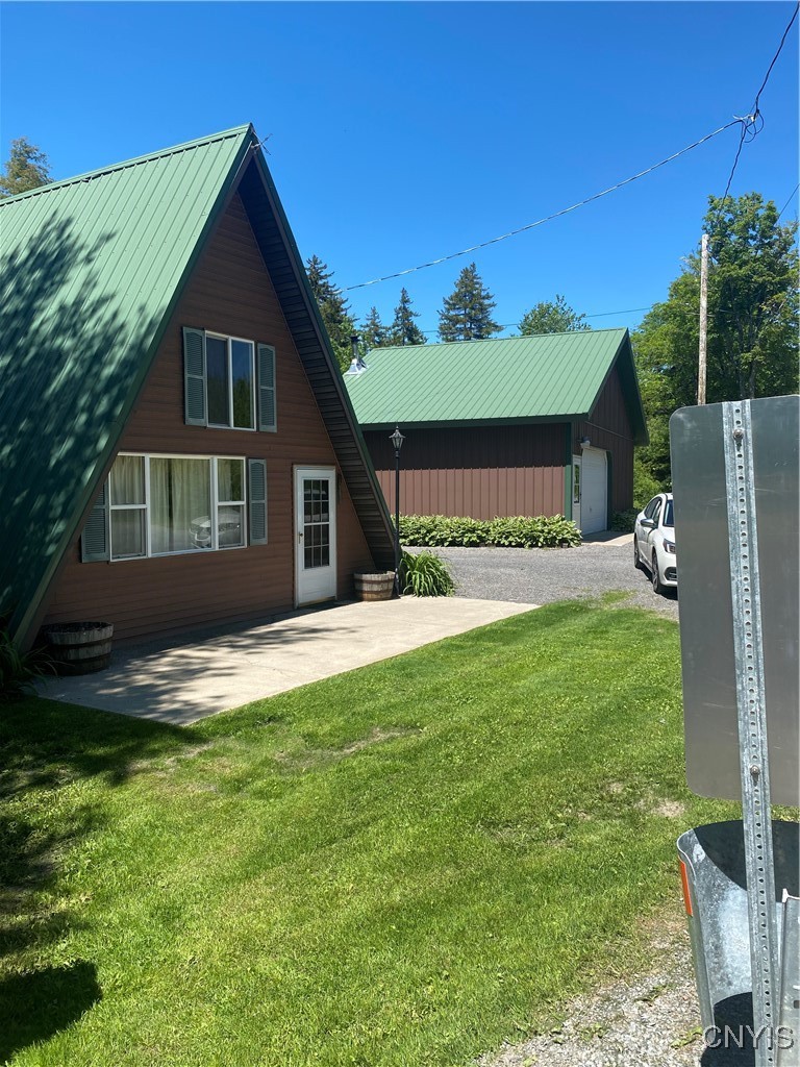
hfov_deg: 53.1
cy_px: 534
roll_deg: +1.7
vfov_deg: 67.3
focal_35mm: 26
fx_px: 801
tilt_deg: -2.9
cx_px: 400
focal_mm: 4.25
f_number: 1.8
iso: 32
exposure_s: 1/1838
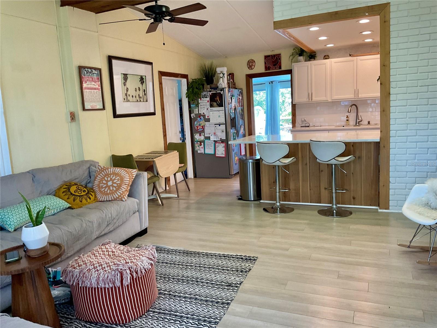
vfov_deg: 48.2
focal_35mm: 29
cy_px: 164
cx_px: 218
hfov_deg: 61.7
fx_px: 366
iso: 64
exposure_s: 1/60
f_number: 1.8
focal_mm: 3
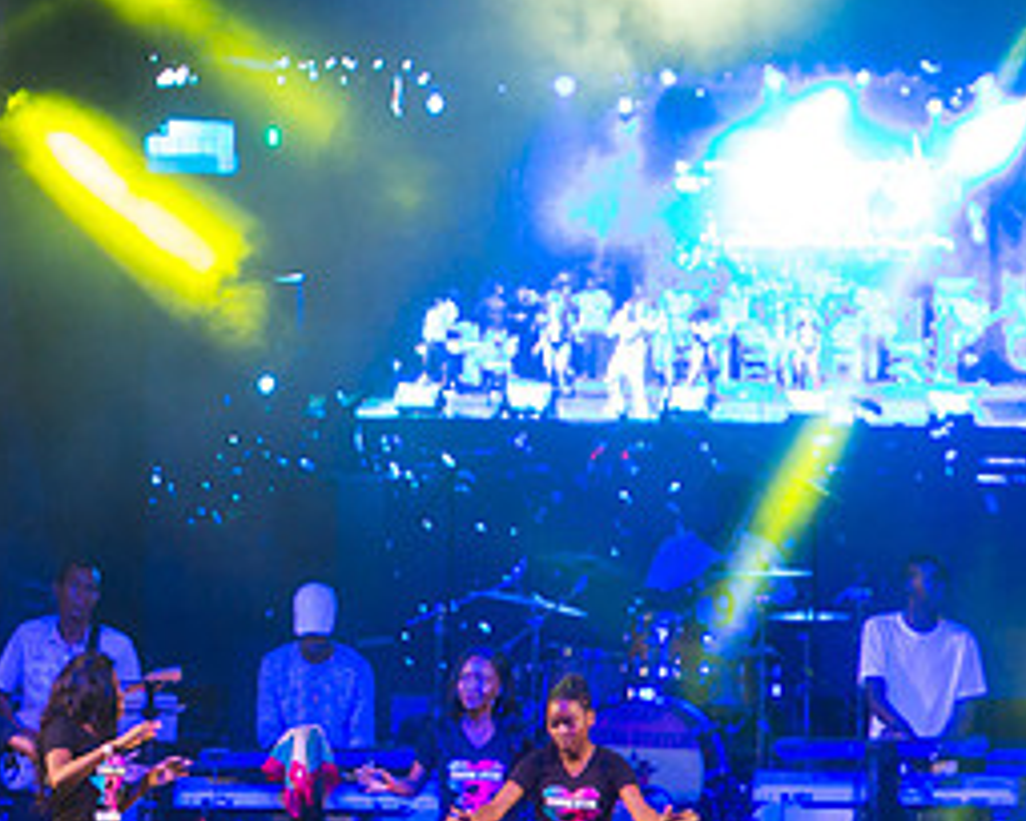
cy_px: 688
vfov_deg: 3.2
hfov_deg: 3.9
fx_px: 14910
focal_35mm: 491
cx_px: -80
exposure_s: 1/200
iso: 3200
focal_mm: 230
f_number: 5.6
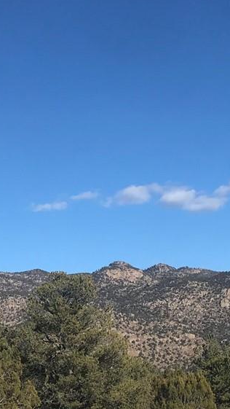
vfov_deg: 23.3
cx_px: 154
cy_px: 421
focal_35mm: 87
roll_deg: +2.7
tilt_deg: -2.9
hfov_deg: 13.9
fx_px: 942
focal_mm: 3.99
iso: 20
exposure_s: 1/2591
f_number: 1.8
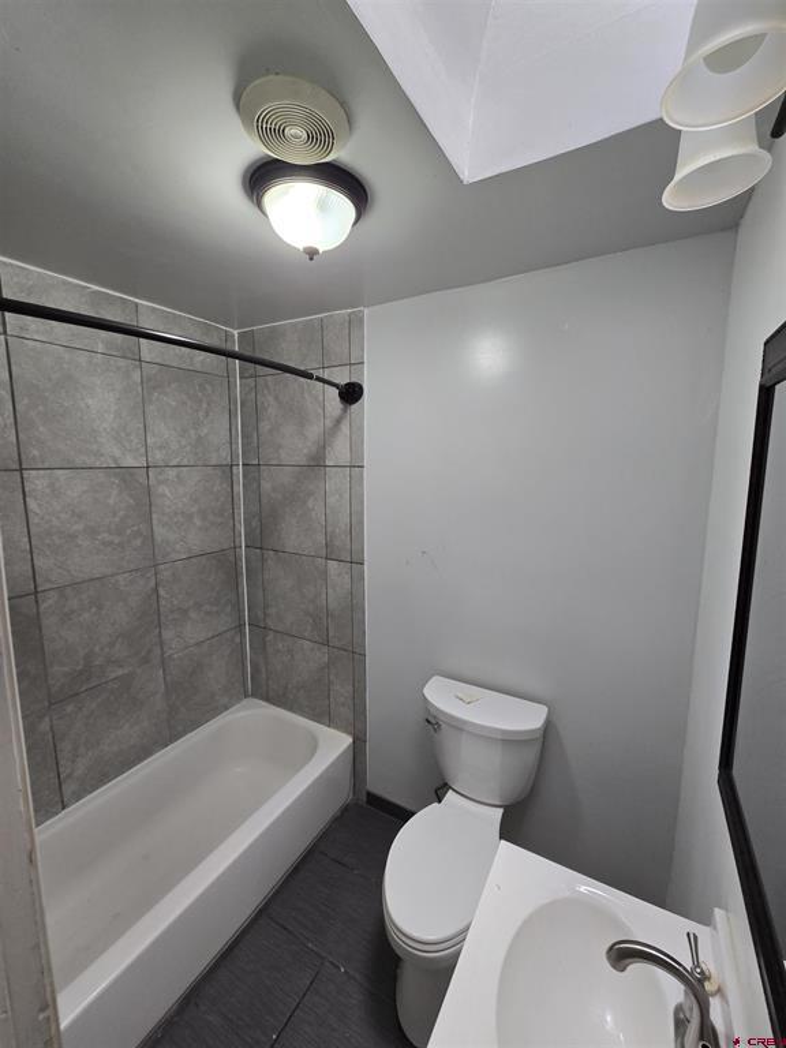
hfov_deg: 89.9
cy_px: 524
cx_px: 393
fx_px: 394
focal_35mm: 13
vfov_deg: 106.2
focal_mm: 2.2
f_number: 2.2
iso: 80
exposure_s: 1/60
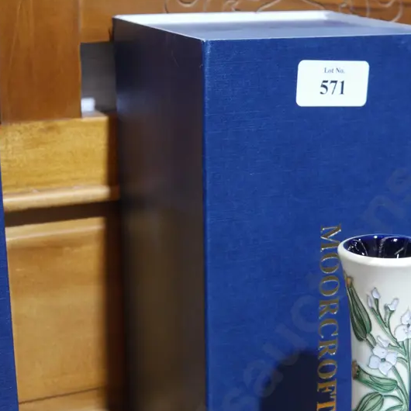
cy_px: 340
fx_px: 1101
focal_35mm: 82
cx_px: 289
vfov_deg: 20.8
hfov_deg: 21.0
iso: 1600
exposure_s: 1/60
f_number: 5.2
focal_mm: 24
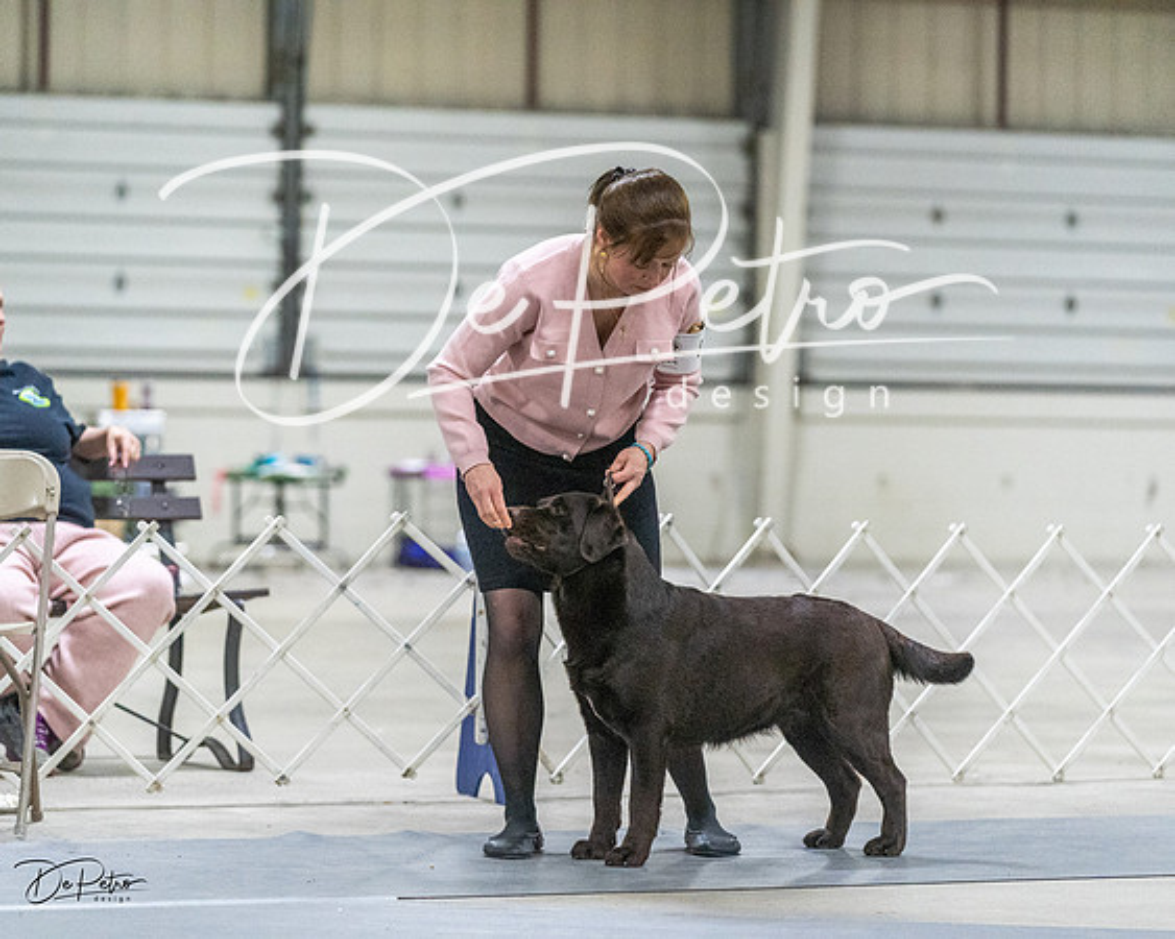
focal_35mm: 143
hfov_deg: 13.5
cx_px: 588
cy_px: 470
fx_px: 4972
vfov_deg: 10.8
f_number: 3.2
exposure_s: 1/400
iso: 6400
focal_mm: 127
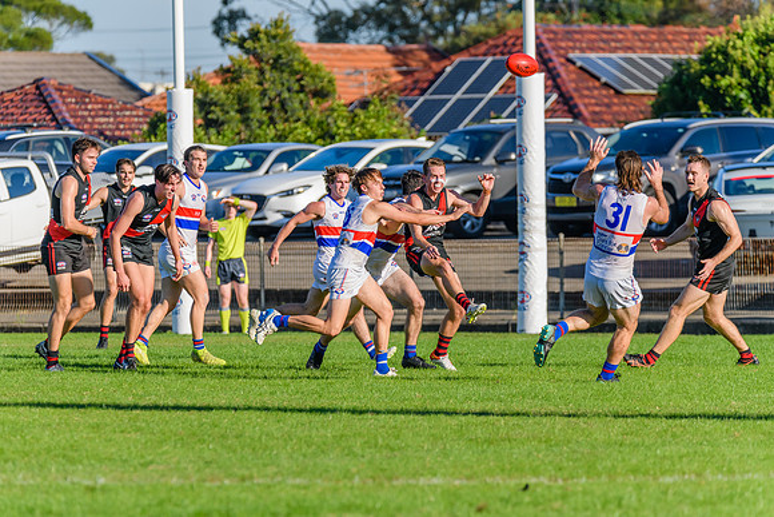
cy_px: 266
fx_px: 7963
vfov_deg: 3.7
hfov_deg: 5.6
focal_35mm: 370
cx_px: 370
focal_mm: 350
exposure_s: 1/2000
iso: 800
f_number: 8
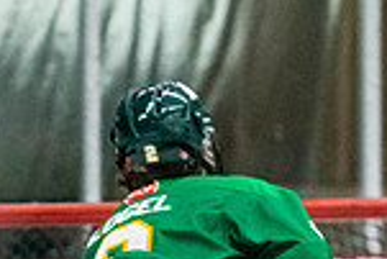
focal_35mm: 681
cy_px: 535
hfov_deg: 3.0
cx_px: 50
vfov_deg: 2.0
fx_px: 7328
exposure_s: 1/640
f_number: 2.8
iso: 1600
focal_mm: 105
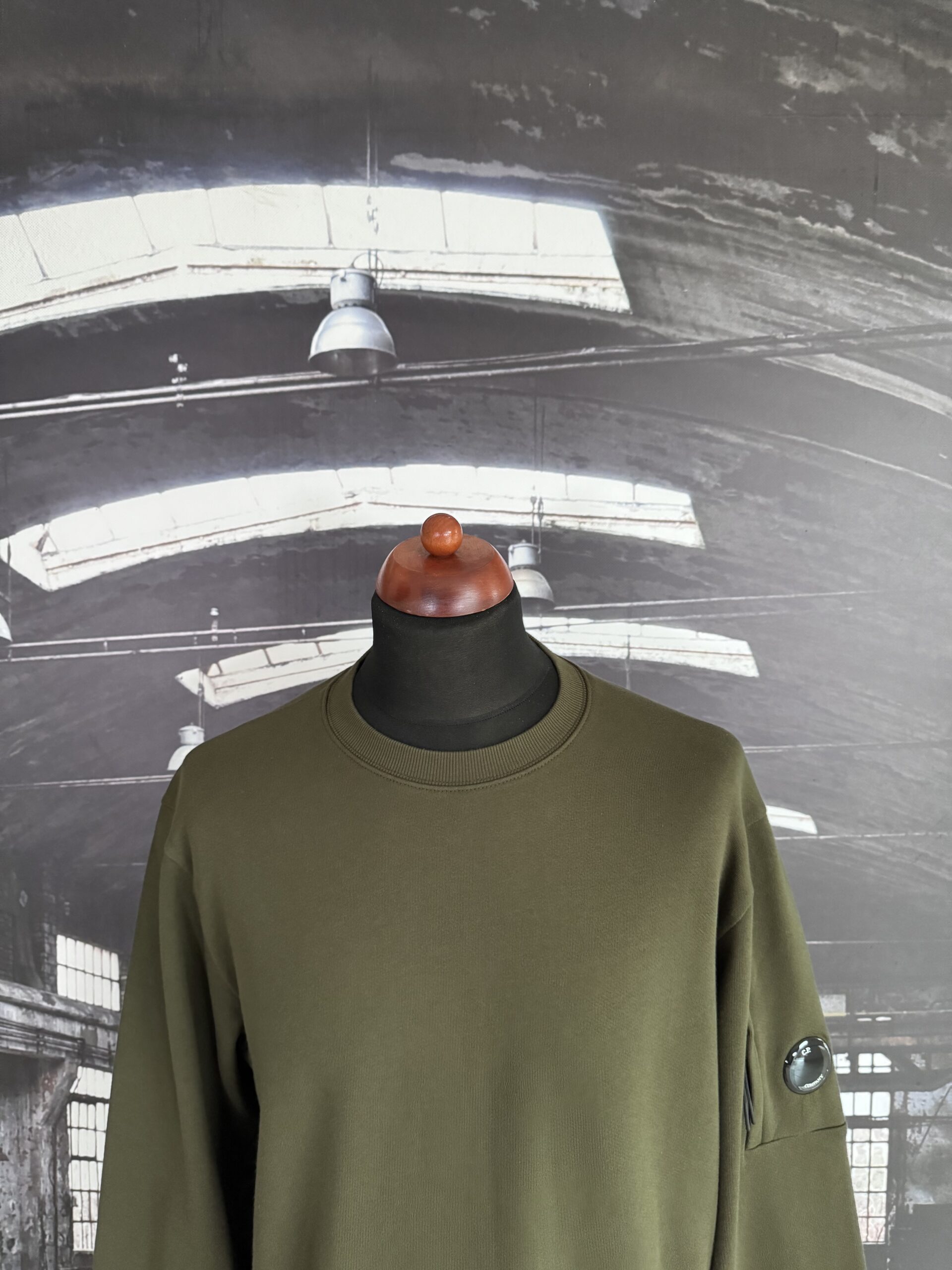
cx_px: 476
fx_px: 880
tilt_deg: -8.2
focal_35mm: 24
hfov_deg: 56.8
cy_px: 635
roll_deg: -0.3
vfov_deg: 71.6
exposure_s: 1/58
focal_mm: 6.76
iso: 800
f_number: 1.78
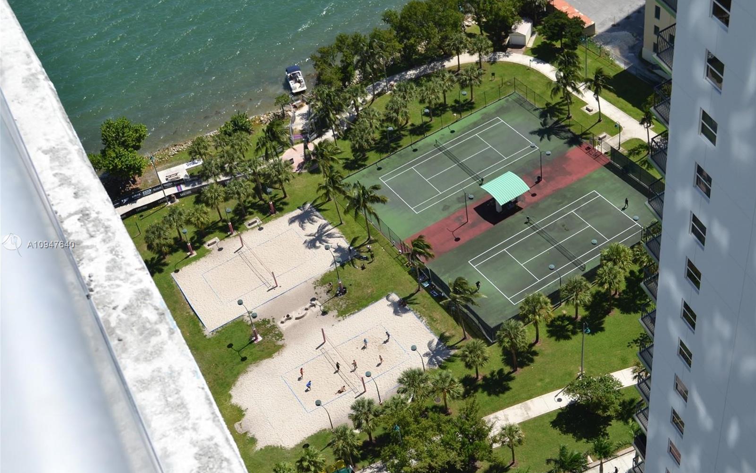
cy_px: 245
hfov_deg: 41.1
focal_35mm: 49
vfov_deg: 26.3
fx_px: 1010
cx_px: 378
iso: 100
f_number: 8
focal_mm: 32
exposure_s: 1/250
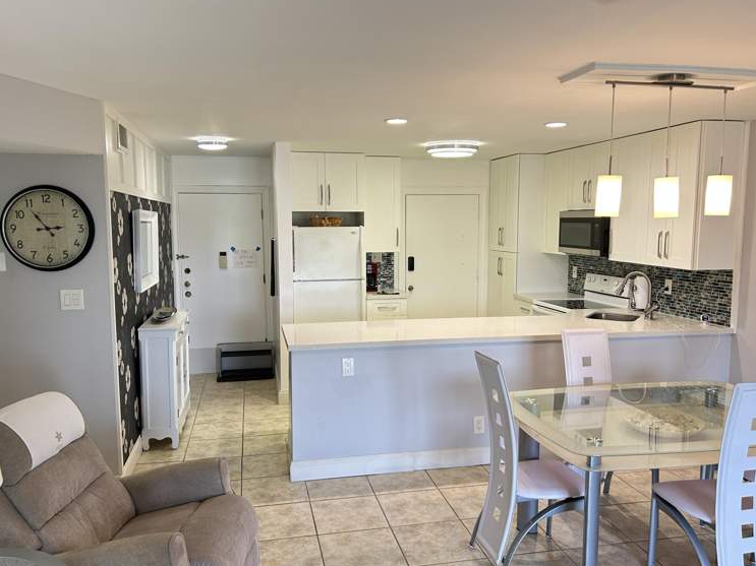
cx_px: 374
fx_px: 611
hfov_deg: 63.5
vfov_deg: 49.7
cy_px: 297
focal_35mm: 28
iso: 125
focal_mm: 5.7
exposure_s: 1/60
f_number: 1.5
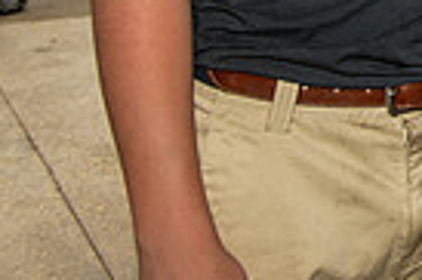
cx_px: 835
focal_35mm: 135
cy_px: -308
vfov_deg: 9.4
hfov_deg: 13.2
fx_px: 1581
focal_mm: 32
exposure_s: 1/400
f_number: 5.6
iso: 160
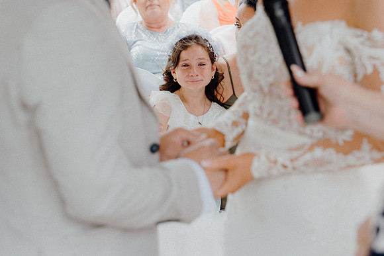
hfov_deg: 19.5
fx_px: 1120
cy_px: 128
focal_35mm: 105
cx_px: 192
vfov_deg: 13.0
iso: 125
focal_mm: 70
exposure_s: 1/200
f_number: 3.5
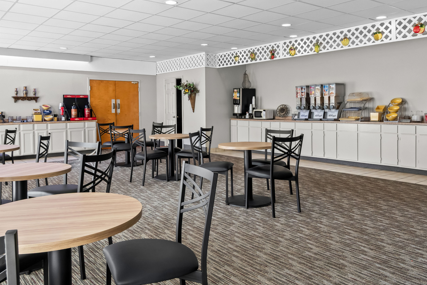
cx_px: 215
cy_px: 139
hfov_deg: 63.7
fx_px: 344
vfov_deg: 45.0
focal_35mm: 29
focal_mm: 16
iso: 400
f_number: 8
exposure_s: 1/15
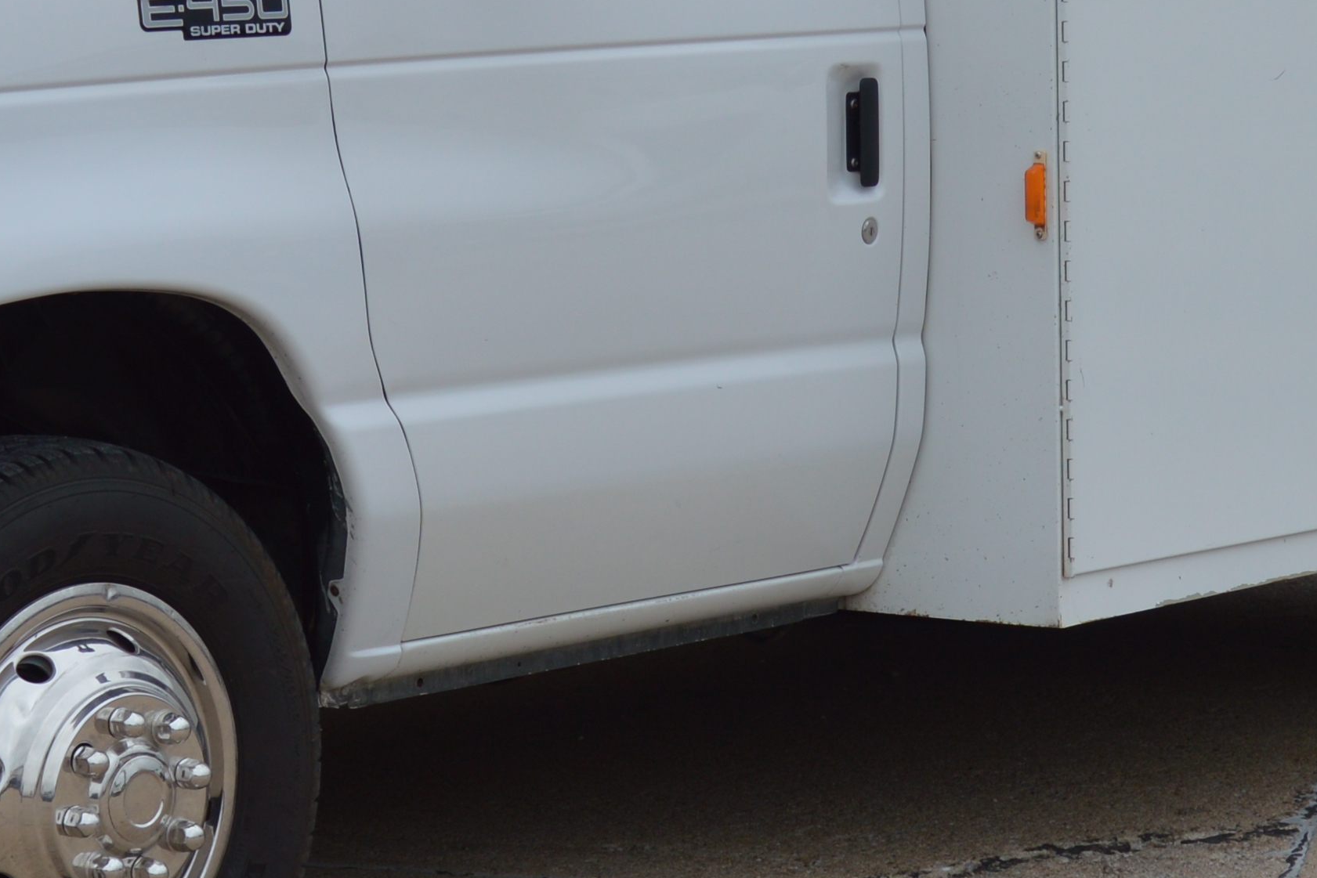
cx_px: 695
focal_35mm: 118
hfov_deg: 17.3
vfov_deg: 11.6
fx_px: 4317
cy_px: 283
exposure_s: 1/640
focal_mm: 22
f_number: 3.5
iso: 100
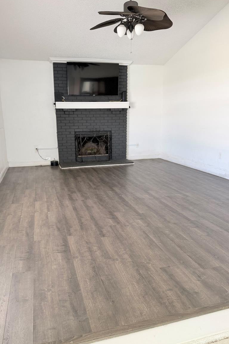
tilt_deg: -12.5
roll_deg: +1.0
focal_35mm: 26
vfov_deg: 69.4
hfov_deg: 49.5
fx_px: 248
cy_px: 175
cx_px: 106
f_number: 1.78
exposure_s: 1/121
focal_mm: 6.76
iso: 160
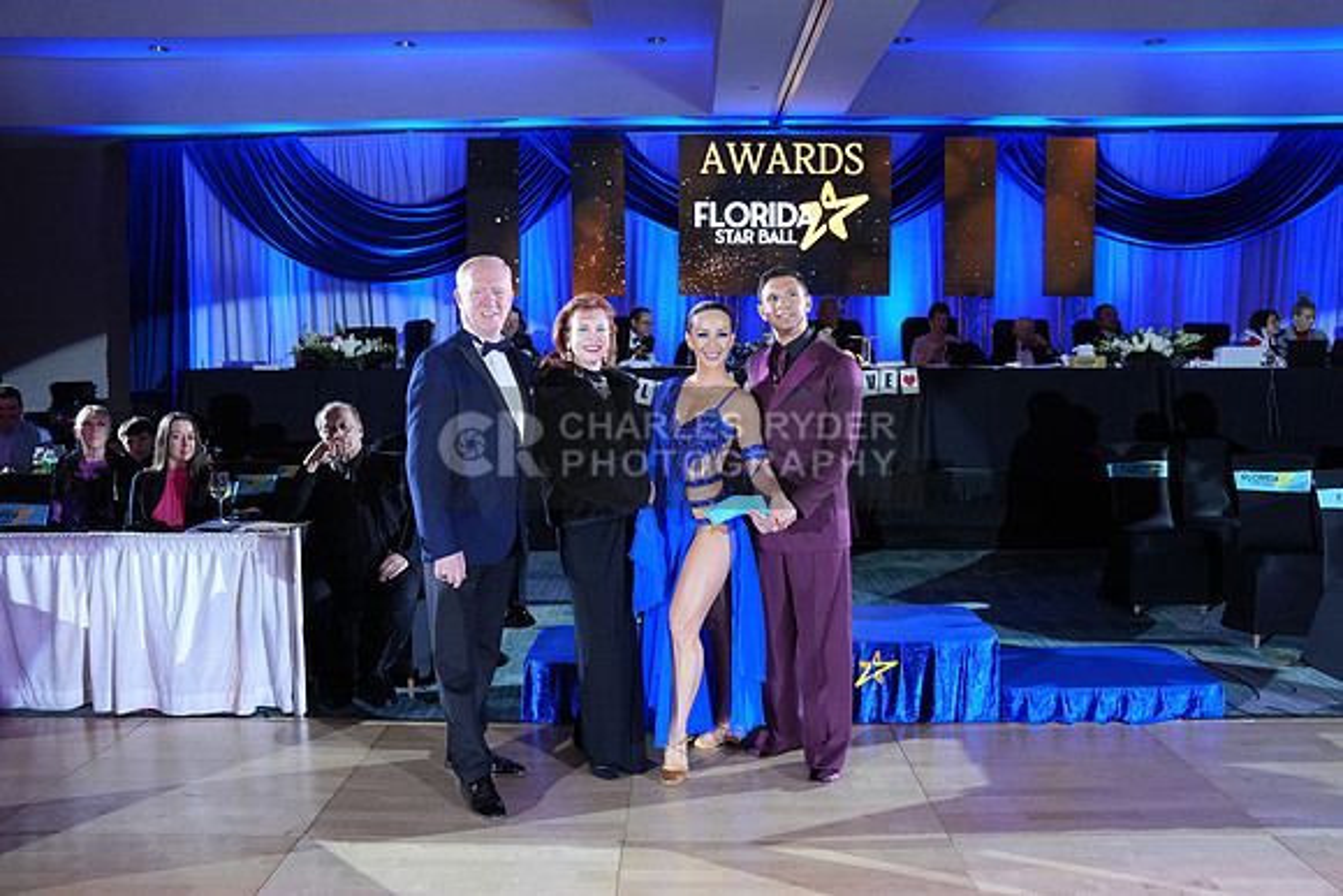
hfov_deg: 63.8
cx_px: 672
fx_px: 1078
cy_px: 448
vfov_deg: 45.1
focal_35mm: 29
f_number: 5
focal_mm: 28.9
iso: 2000
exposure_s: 1/200
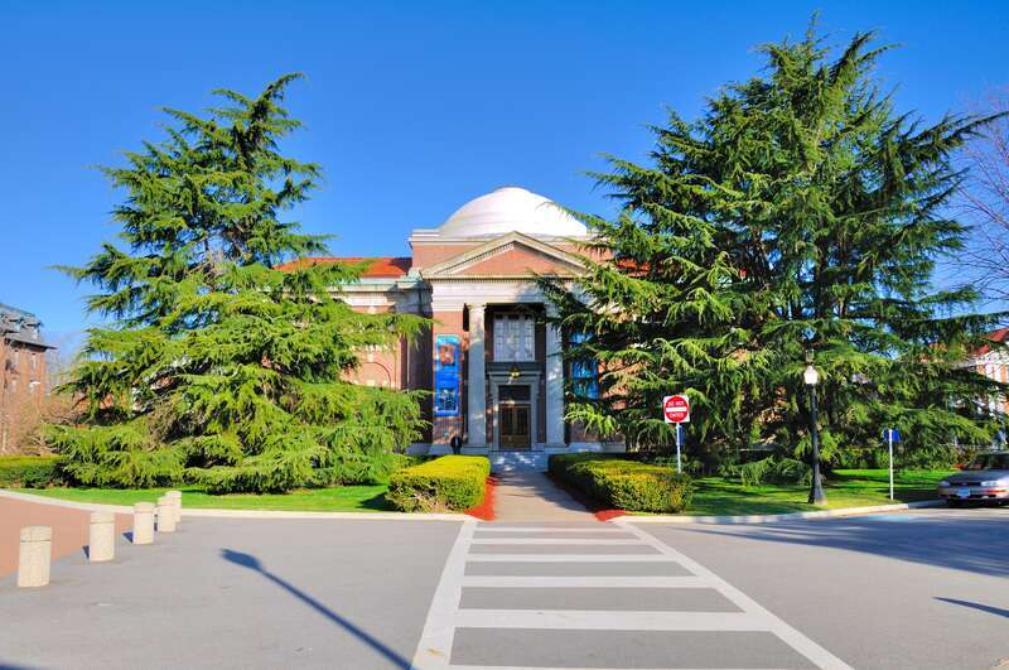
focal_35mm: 27
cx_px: 504
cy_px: 335
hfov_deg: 67.5
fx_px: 756
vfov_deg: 47.8
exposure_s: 1/125
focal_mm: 18
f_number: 8
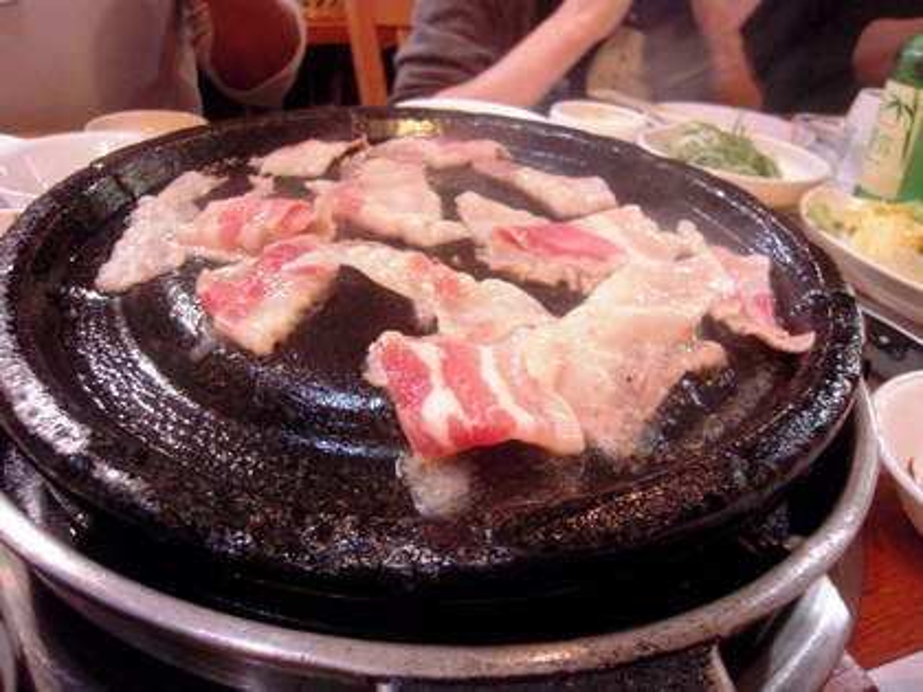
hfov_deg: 63.4
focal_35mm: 28
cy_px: 346
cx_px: 462
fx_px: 747
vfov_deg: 49.7
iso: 400
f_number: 2.7
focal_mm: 5
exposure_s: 1/15
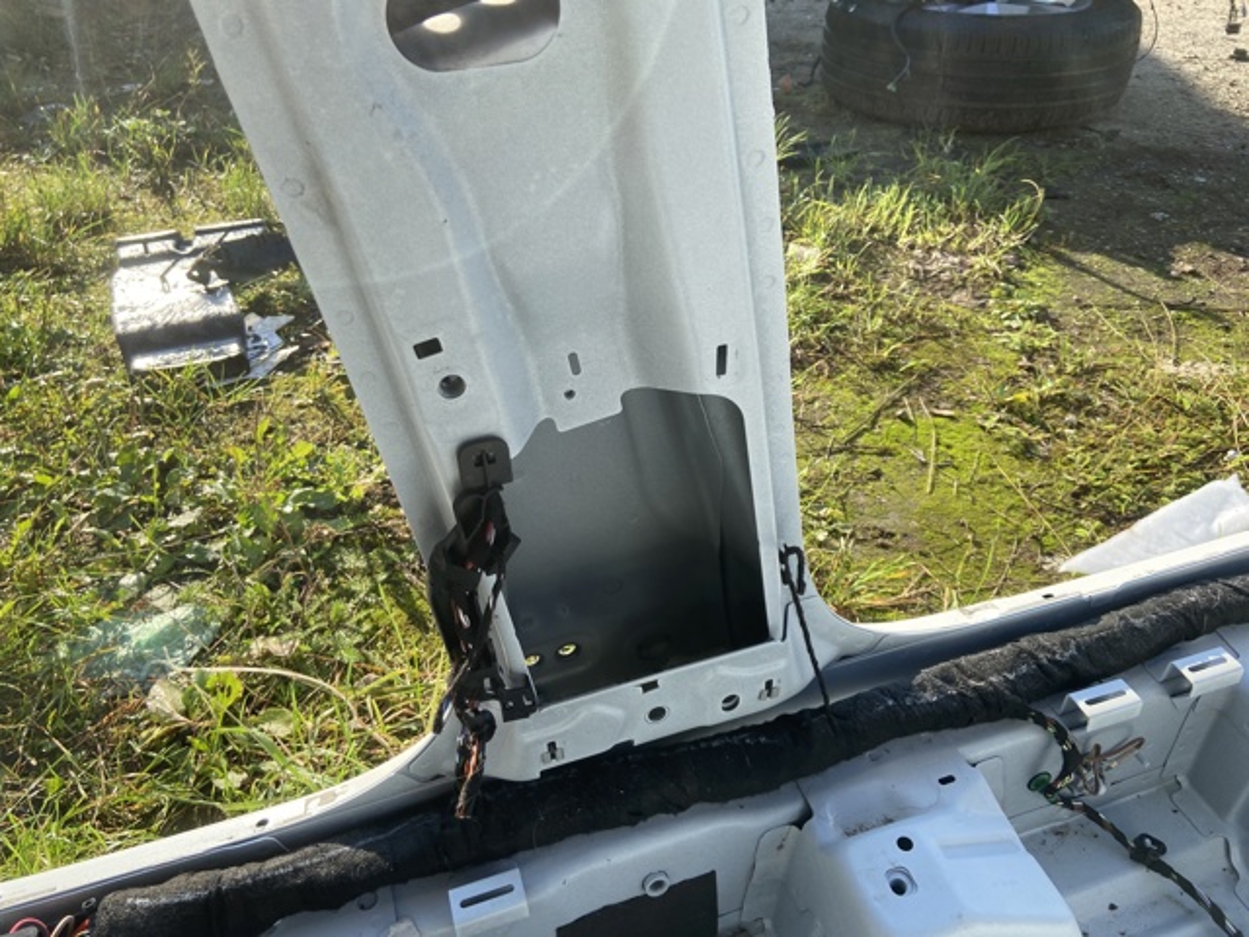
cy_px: 468
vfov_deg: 53.1
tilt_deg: -35.2
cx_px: 624
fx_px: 938
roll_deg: +1.8
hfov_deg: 67.3
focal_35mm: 26
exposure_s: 1/858
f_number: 1.8
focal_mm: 4.25
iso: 32
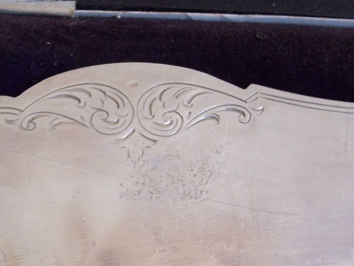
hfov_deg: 31.1
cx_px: 86
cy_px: 130
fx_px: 624
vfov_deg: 24.0
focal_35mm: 61
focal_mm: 5.6
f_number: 2.8
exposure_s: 1/30
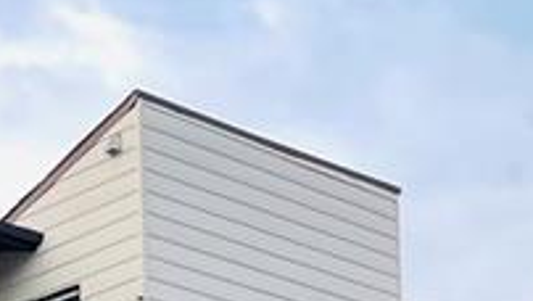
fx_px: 1952
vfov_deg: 7.7
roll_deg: +1.4
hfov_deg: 15.5
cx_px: 354
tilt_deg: -0.3
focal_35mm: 138
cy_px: 900
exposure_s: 1/164
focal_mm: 5.1
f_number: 1.6
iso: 32
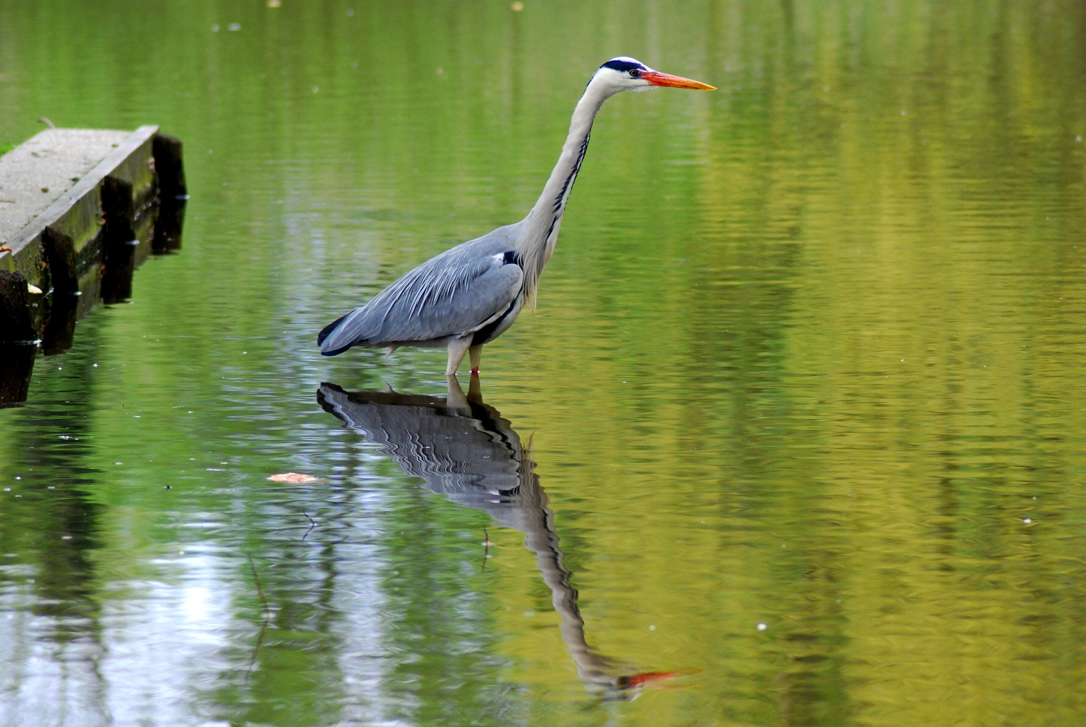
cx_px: 543
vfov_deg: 5.6
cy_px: 364
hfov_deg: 8.3
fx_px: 7475
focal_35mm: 248
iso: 400
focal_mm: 165
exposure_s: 1/400
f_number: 5.6
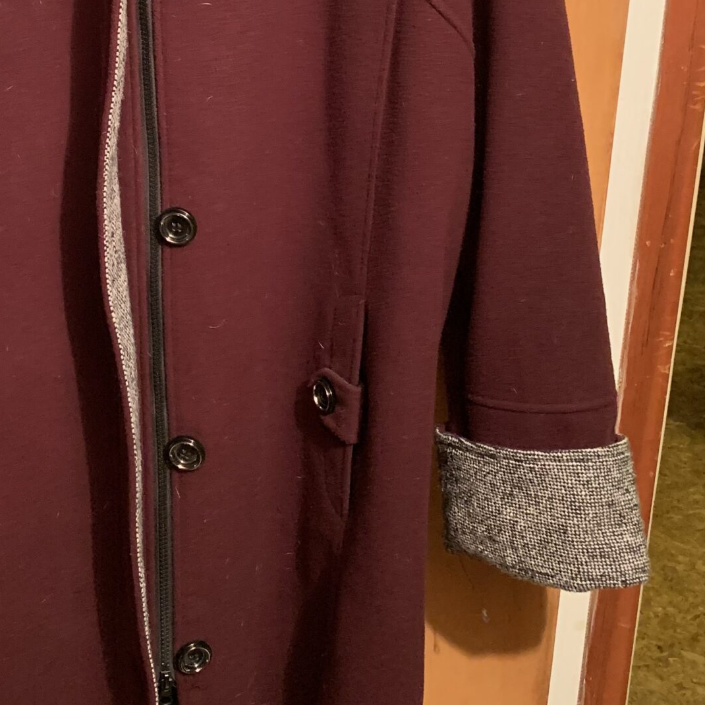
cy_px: 98
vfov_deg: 30.0
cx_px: 139
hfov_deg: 30.3
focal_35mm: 55
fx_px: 1267
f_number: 1.8
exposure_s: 1/30
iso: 640
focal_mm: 4.25
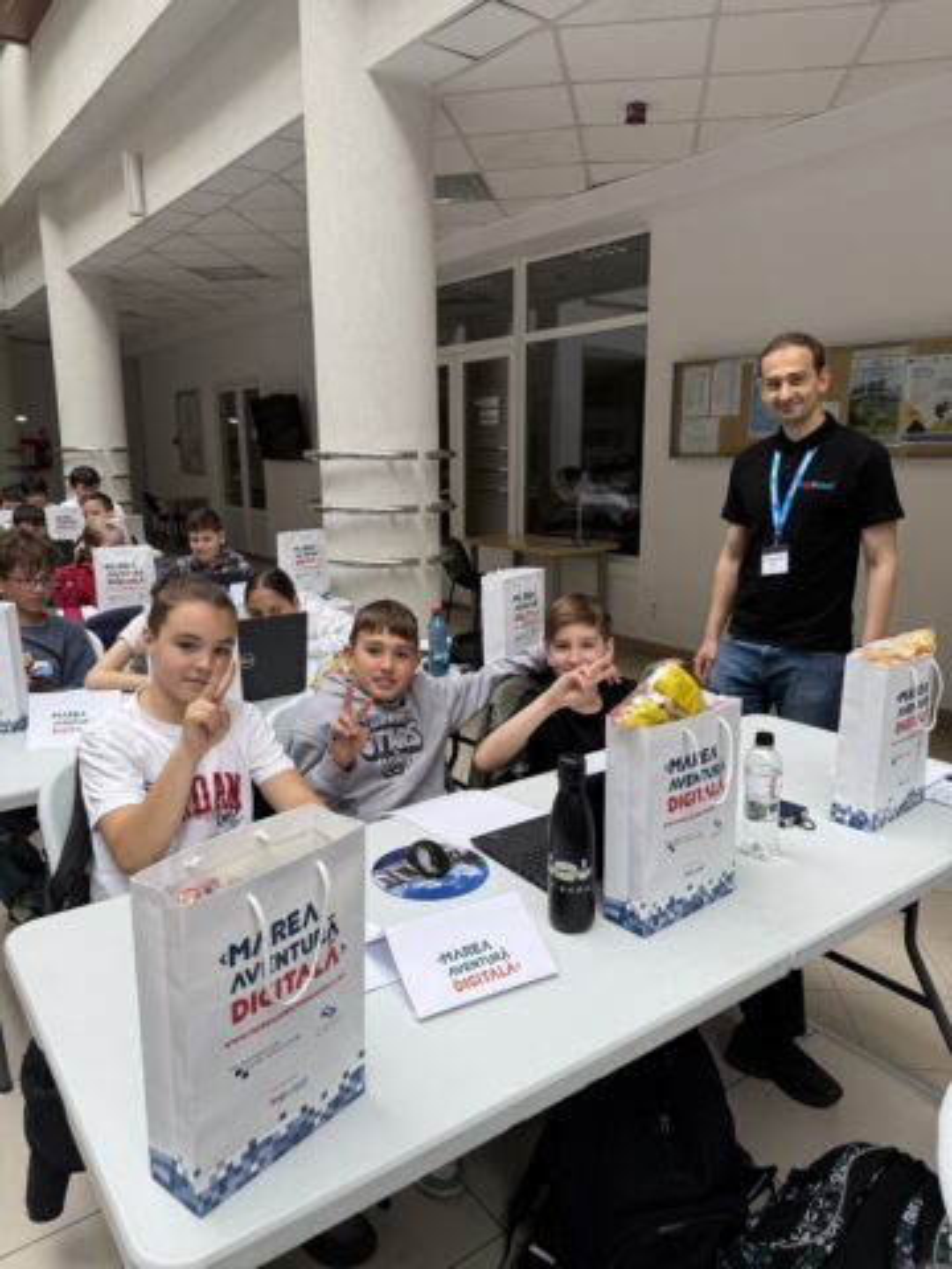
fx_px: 880
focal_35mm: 24
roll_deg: -0.3
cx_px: 476
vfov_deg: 71.6
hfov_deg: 56.8
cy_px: 634
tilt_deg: -11.8
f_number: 1.78
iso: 64
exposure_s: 1/140
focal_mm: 6.76
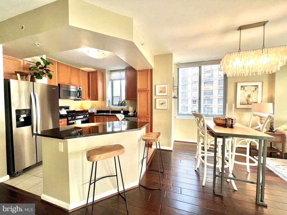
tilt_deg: -2.7
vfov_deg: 89.9
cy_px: 108
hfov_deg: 106.2
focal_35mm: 13
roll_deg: +0.2
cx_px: 144
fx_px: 108
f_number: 1.8
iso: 200
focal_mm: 1.57
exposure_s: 1/120
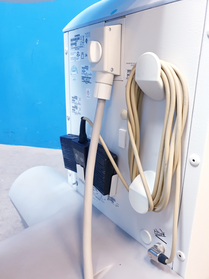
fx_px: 209
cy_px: 140
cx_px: 104
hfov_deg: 53.1
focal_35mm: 26
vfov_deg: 67.3
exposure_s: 1/33
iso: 320
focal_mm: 4.3
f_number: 1.5
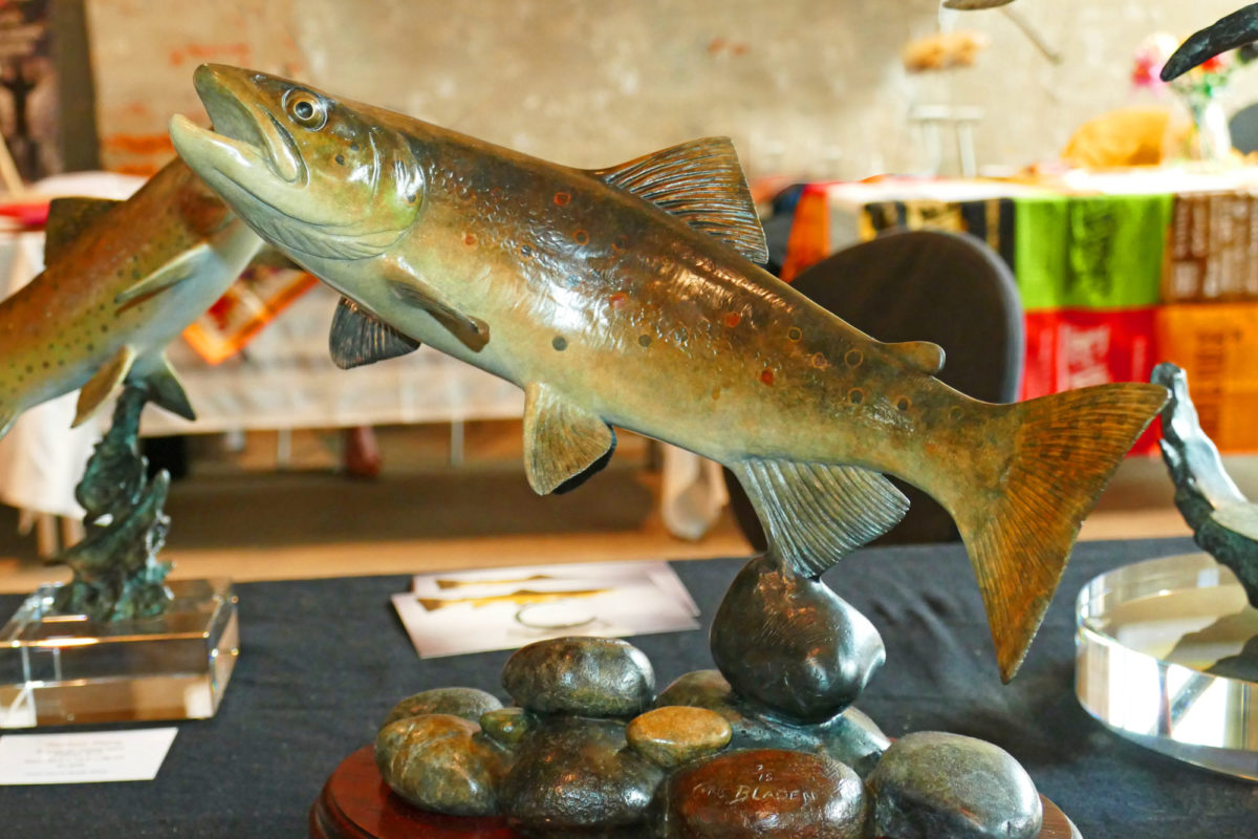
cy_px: 420
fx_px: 1642
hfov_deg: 41.9
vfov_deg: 28.6
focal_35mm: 47
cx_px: 629
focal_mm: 17.27
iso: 1600
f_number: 3.3
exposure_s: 1/125
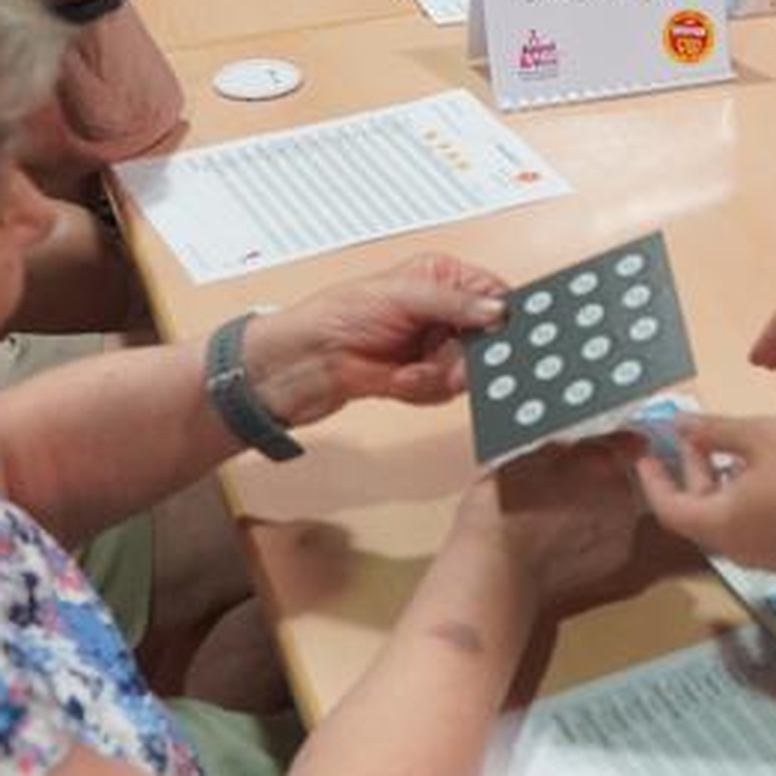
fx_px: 2029
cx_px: 865
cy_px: 140
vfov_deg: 21.4
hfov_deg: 20.6
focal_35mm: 80
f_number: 4
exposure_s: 1/160
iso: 2000
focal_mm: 24
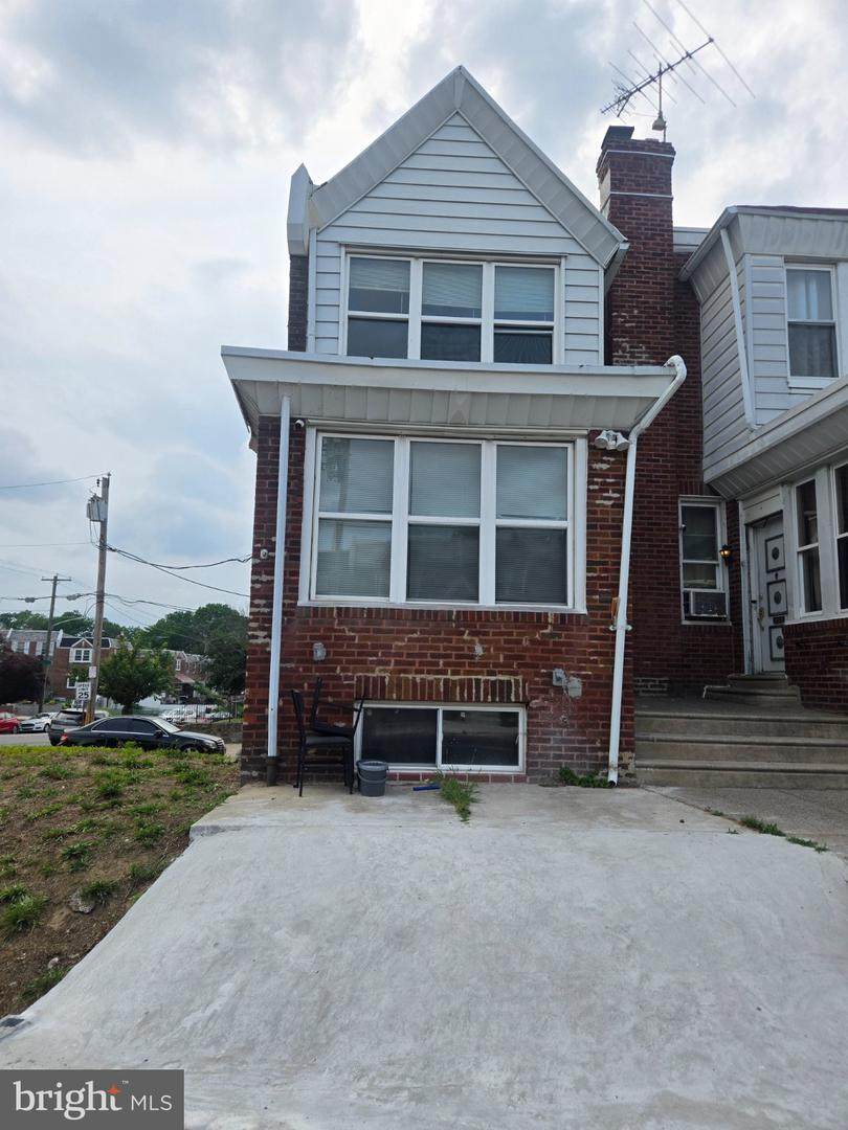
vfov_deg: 73.9
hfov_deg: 58.9
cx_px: 424
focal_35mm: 23
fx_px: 751
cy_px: 565
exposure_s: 1/2088
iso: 80
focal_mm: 5.4
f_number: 1.8
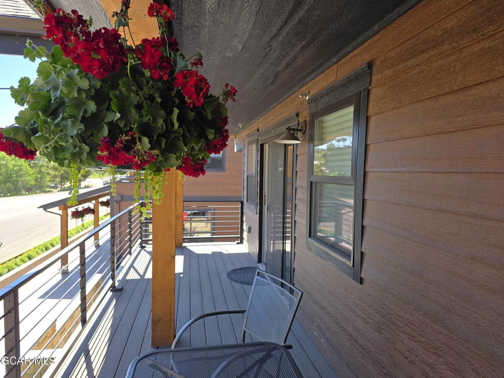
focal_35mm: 23
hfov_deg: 73.9
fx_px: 335
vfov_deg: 58.9
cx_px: 252
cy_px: 189
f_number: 1.7
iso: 25
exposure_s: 1/359
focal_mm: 6.25
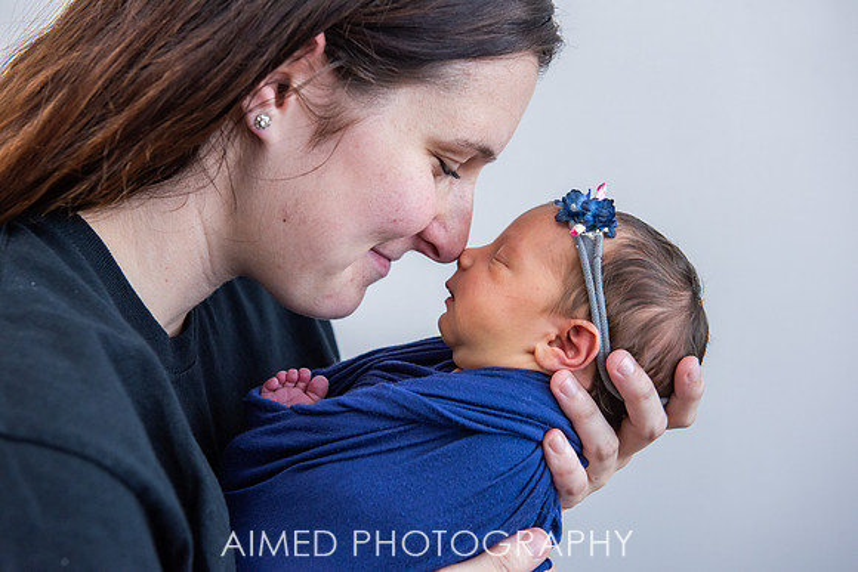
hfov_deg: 36.2
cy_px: 286
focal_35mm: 55
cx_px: 429
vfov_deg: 24.6
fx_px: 1311
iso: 800
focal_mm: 55
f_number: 4.5
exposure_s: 1/250
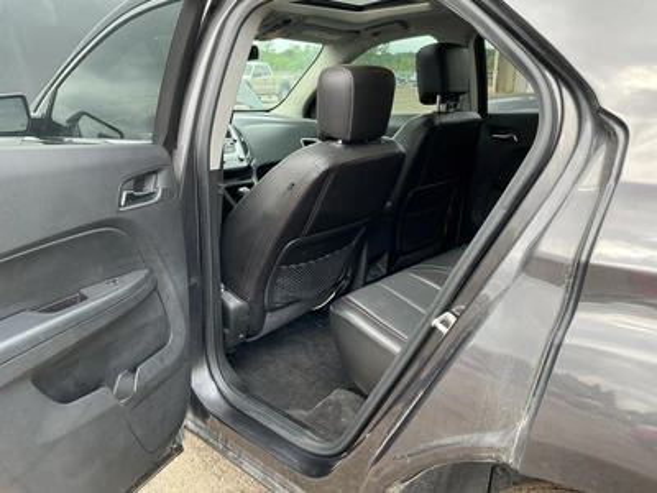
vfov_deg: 49.7
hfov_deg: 63.4
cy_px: 246
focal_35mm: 28
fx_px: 531
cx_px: 328
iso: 32
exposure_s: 1/122
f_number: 1.8
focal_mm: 3
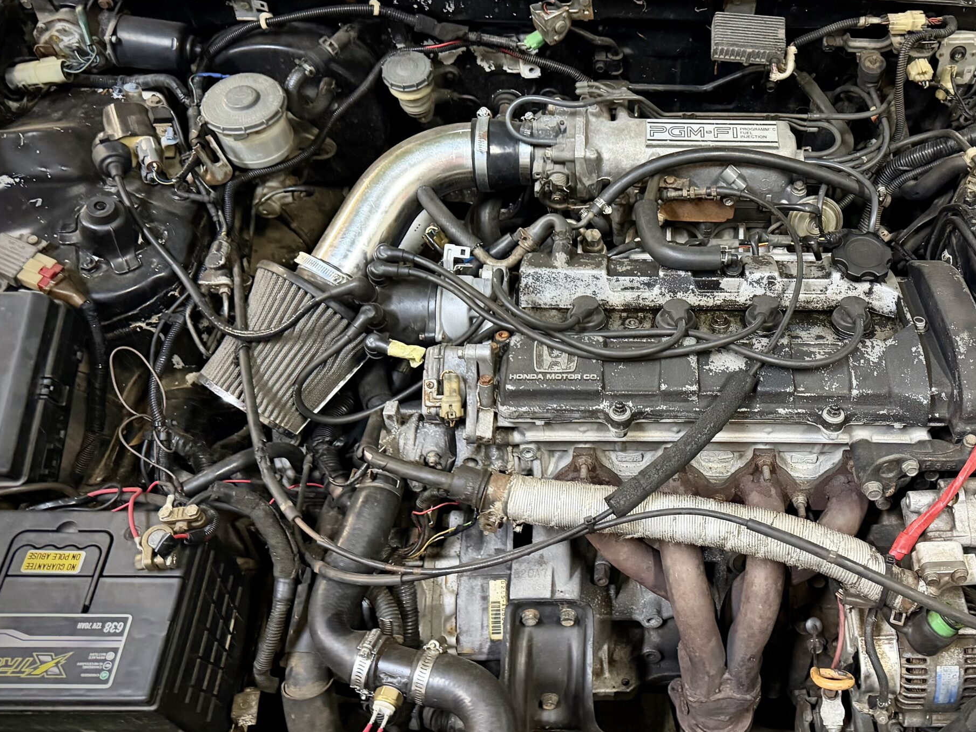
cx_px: 643
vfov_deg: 41.6
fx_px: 959
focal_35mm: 34
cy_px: 297
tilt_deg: -55.7
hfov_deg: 53.0
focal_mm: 6.76
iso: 800
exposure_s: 1/33
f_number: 1.78
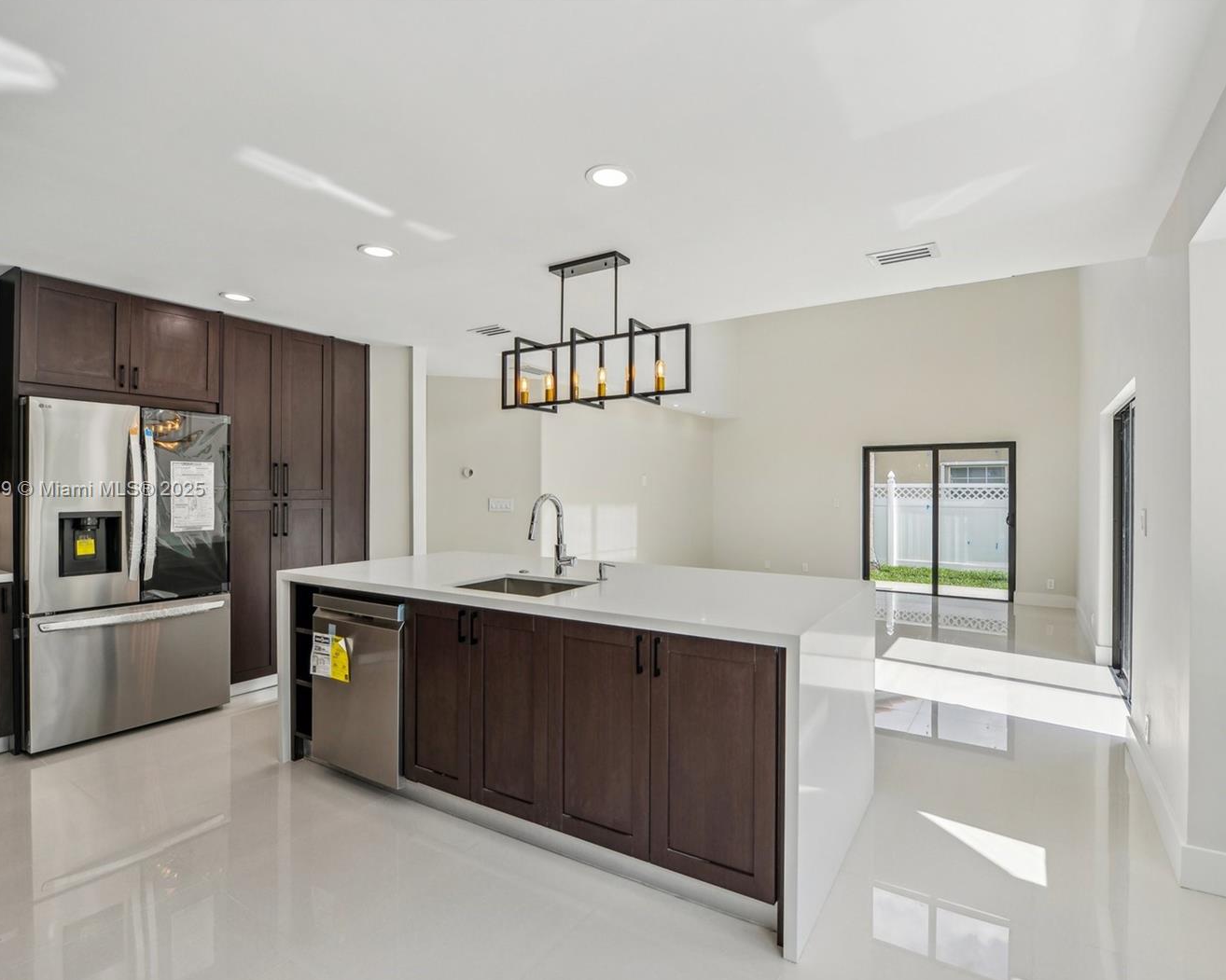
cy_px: 490
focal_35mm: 16
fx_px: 581
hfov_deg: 93.0
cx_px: 652
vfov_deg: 80.4
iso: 200
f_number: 8
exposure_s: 1/100
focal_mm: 14
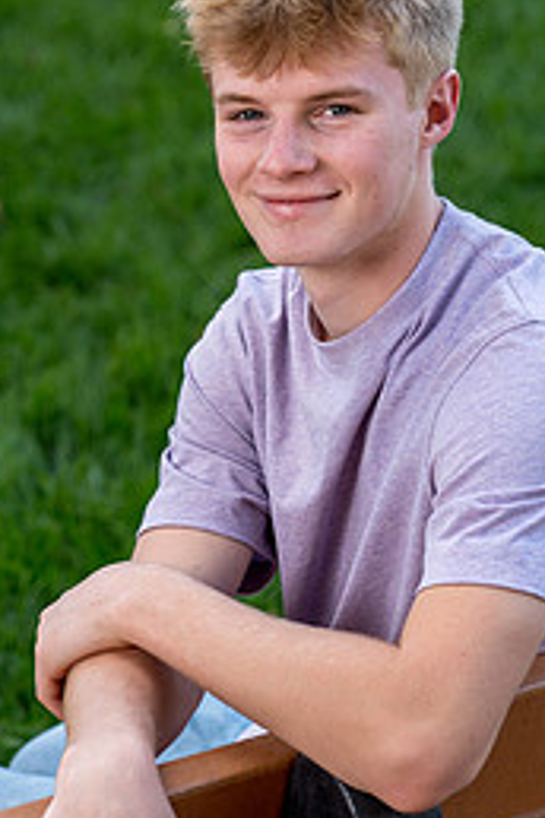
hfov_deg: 11.2
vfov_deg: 16.8
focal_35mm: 122
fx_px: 2770
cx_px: 250
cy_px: 457
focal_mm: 70
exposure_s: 1/80
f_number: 3.5
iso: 125
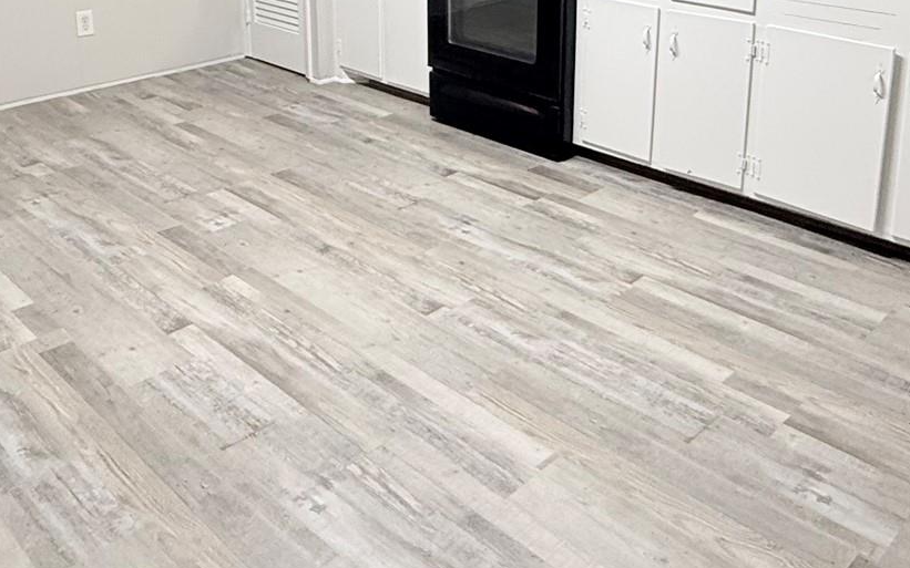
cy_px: 25
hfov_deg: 52.6
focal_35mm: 37
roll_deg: -0.7
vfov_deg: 32.2
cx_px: 510
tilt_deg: -11.9
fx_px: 918
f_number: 2.2
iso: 200
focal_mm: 2.22
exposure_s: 1/60
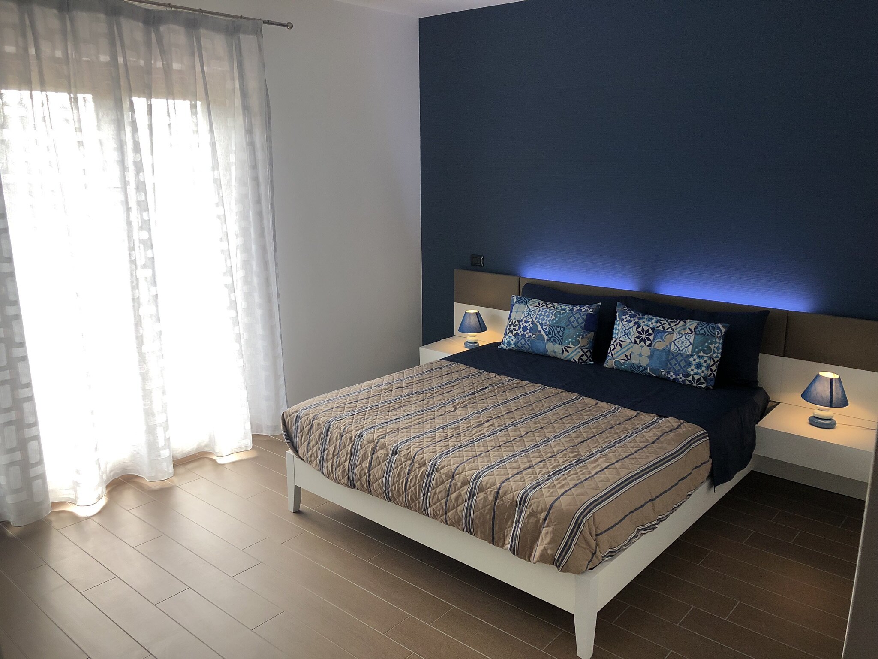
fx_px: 710
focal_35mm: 28
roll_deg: -0.5
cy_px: 330
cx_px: 439
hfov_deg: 63.4
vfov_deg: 49.7
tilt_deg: -13.0
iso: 25
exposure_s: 1/50
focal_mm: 3.99
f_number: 1.8
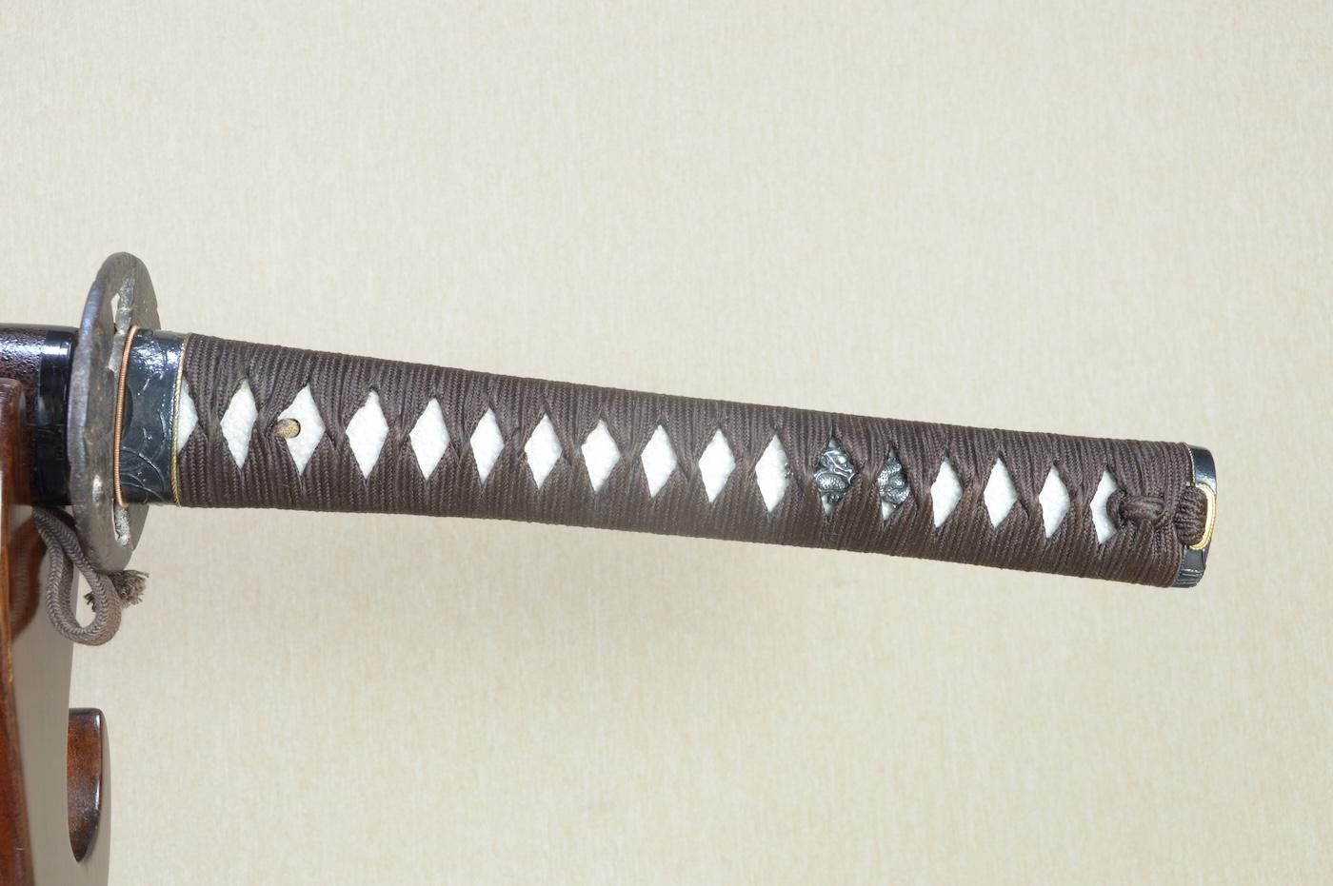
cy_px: 443
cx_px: 666
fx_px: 1720
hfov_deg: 42.4
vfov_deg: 28.9
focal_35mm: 46
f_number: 11
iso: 400
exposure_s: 1/1.6
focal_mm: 31
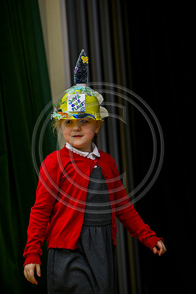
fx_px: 1470
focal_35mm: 180
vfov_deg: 11.4
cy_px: 147
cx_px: 98
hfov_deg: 7.6
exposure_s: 1/200
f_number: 4
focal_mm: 180
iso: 2000
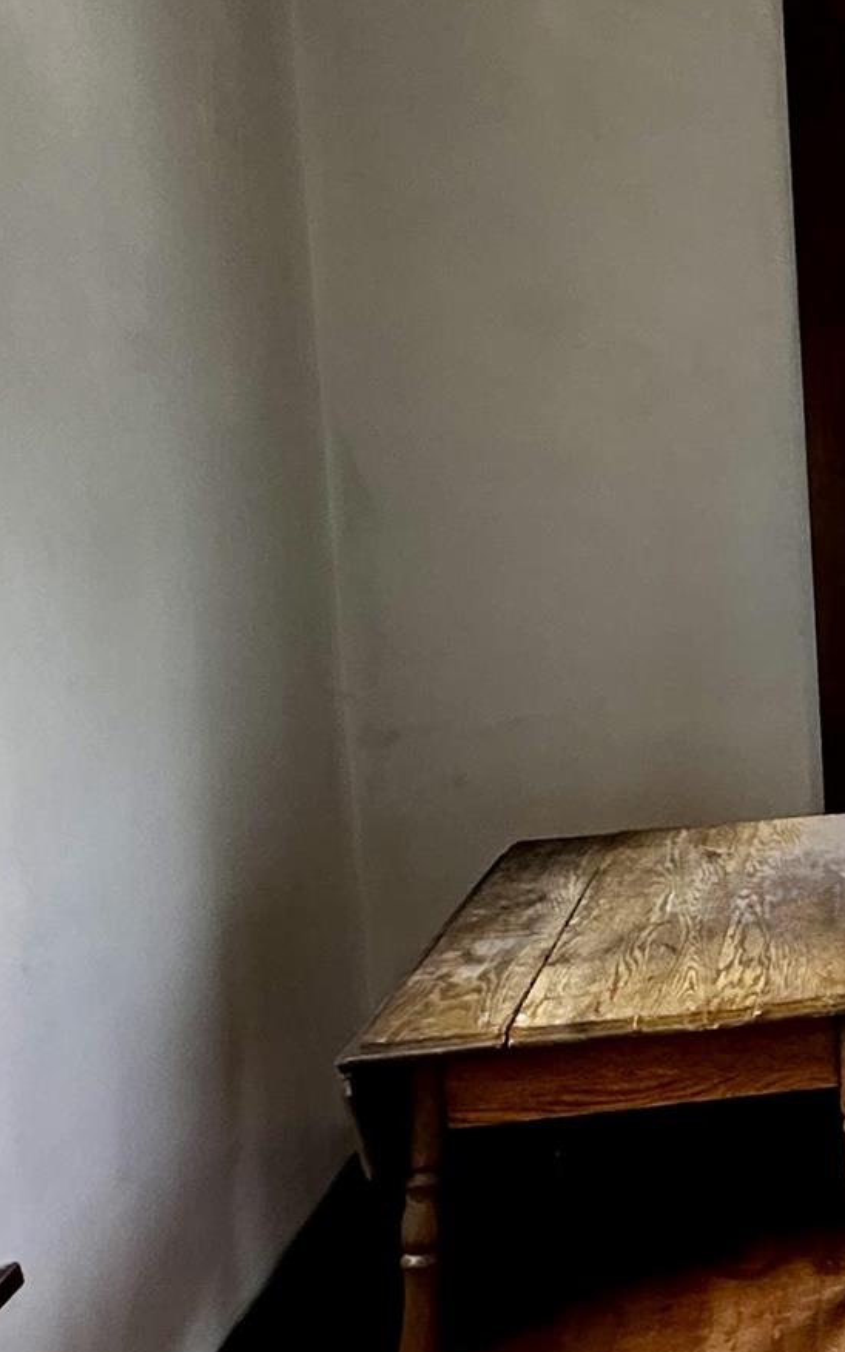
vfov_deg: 38.7
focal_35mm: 52
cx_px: 1565
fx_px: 1916
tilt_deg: -4.4
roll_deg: +0.5
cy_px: 536
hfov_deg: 18.6
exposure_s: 1/99
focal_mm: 2.22
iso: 200
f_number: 2.2
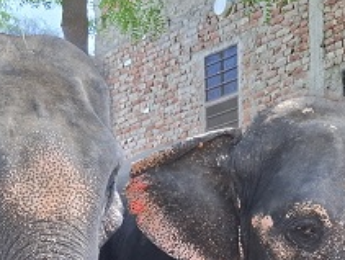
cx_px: 126
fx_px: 869
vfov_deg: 16.2
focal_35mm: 87
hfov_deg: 22.4
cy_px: 329
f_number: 1.8
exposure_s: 1/255
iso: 50
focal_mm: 5.54
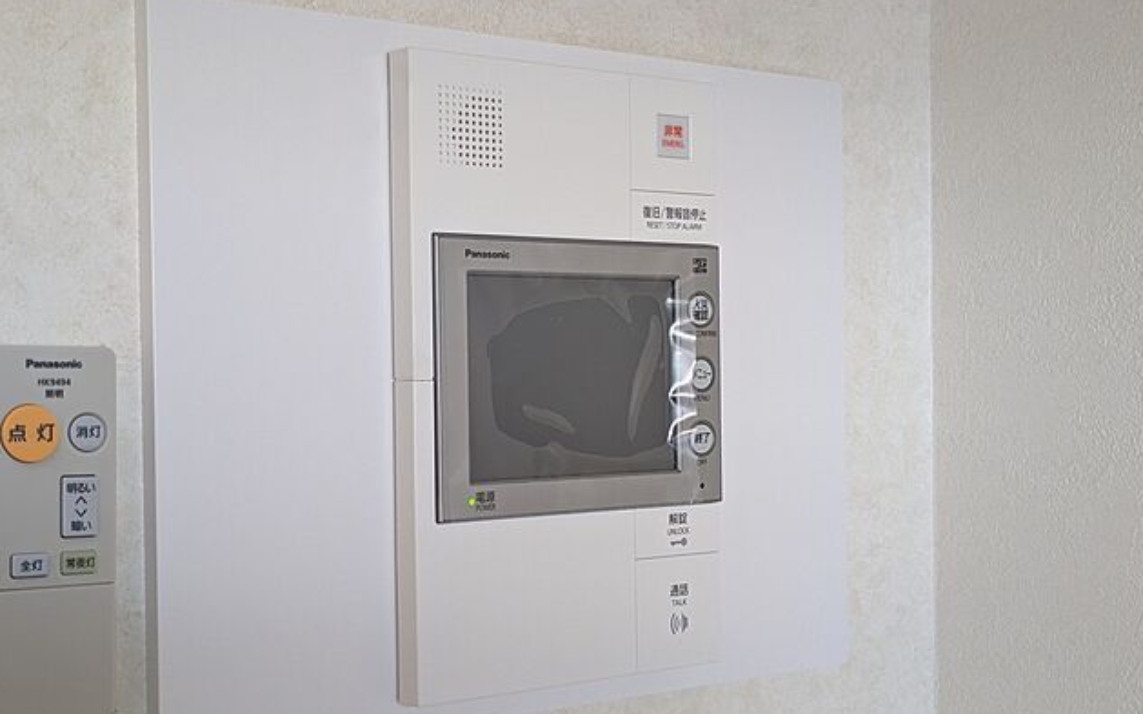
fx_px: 1713
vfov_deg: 23.5
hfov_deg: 36.9
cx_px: 580
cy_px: 387
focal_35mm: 55
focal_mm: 5.43
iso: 104
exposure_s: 1/50
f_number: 1.89
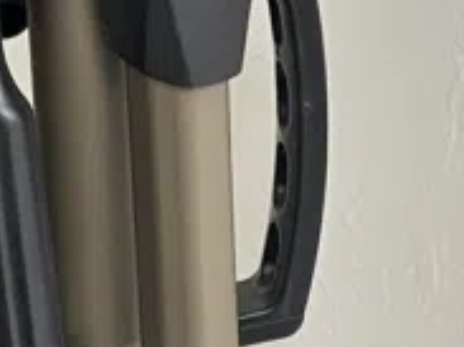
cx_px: 170
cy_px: 324
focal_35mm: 91
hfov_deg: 21.5
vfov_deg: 16.0
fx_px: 1219
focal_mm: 4.2
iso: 320
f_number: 1.6
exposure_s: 1/33
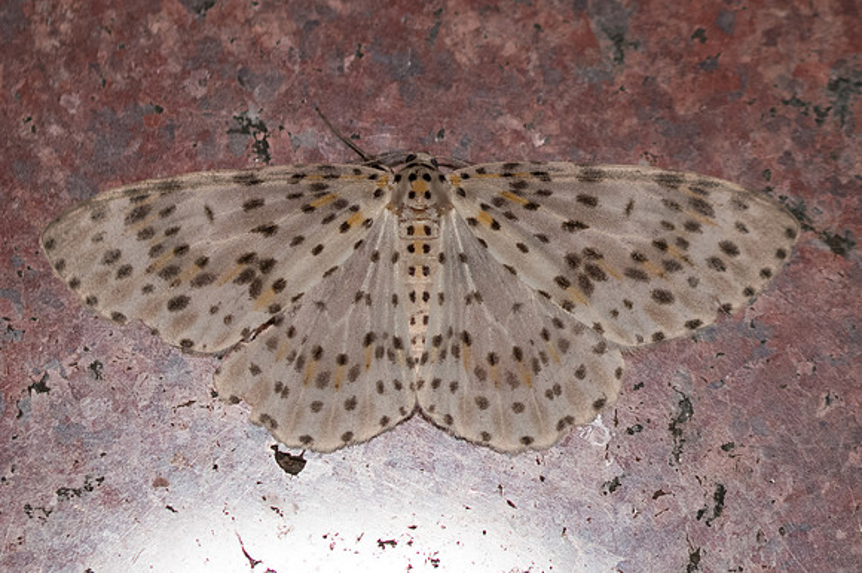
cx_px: 403
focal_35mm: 255
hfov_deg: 8.1
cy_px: 214
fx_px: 6108
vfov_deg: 5.4
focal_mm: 90
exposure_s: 1/320
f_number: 3.3
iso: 1000
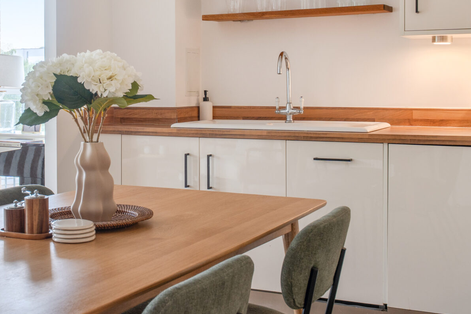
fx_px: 759
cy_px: 97
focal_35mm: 58
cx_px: 177
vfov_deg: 23.2
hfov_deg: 34.3
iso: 100
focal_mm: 24
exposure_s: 1/6
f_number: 8
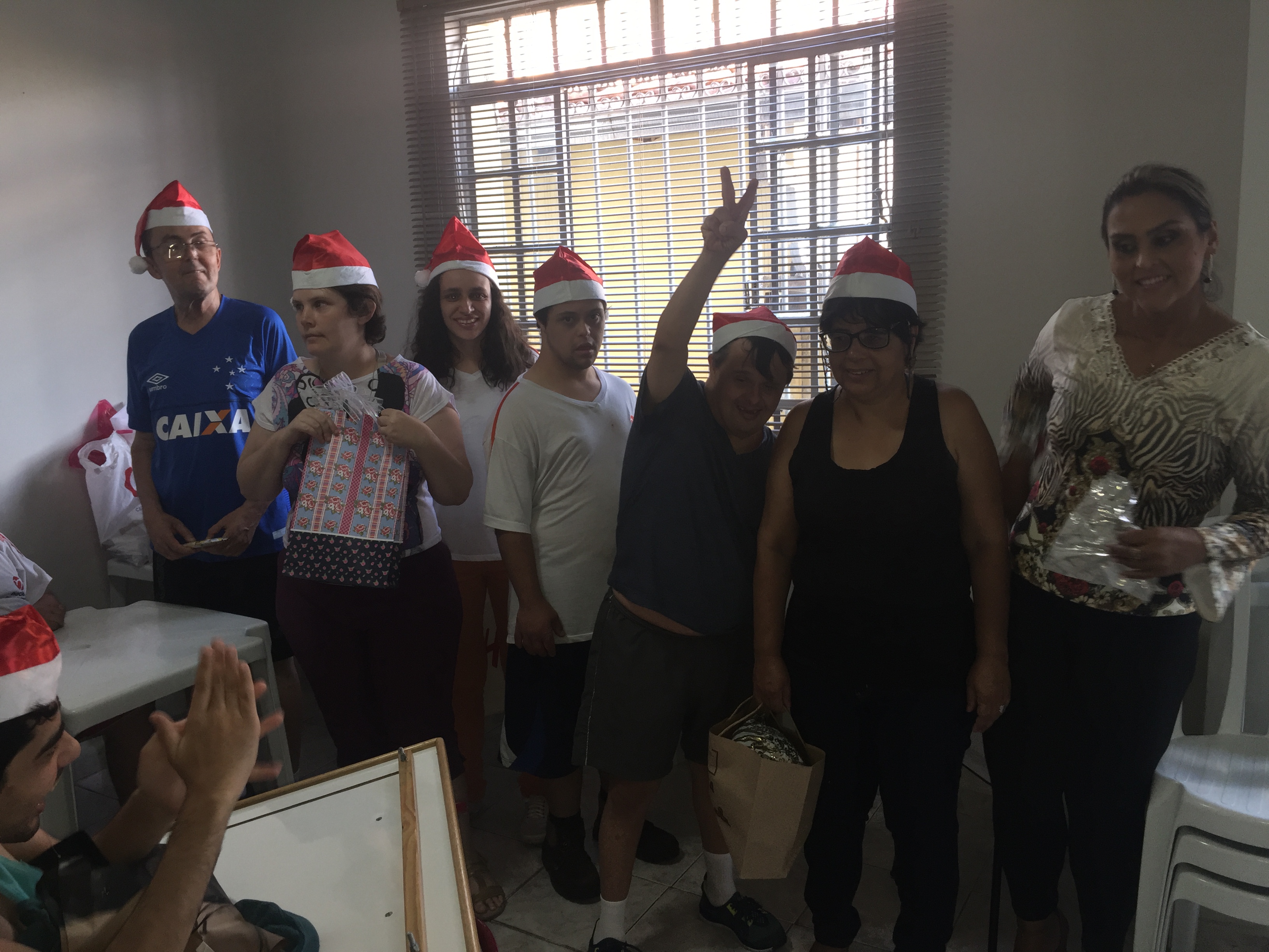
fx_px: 1063
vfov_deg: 48.2
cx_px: 634
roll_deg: +0.8
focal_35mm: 29
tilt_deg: -11.7
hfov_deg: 61.7
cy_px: 476
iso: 50
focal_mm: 4.15
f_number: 2.2
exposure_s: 1/30
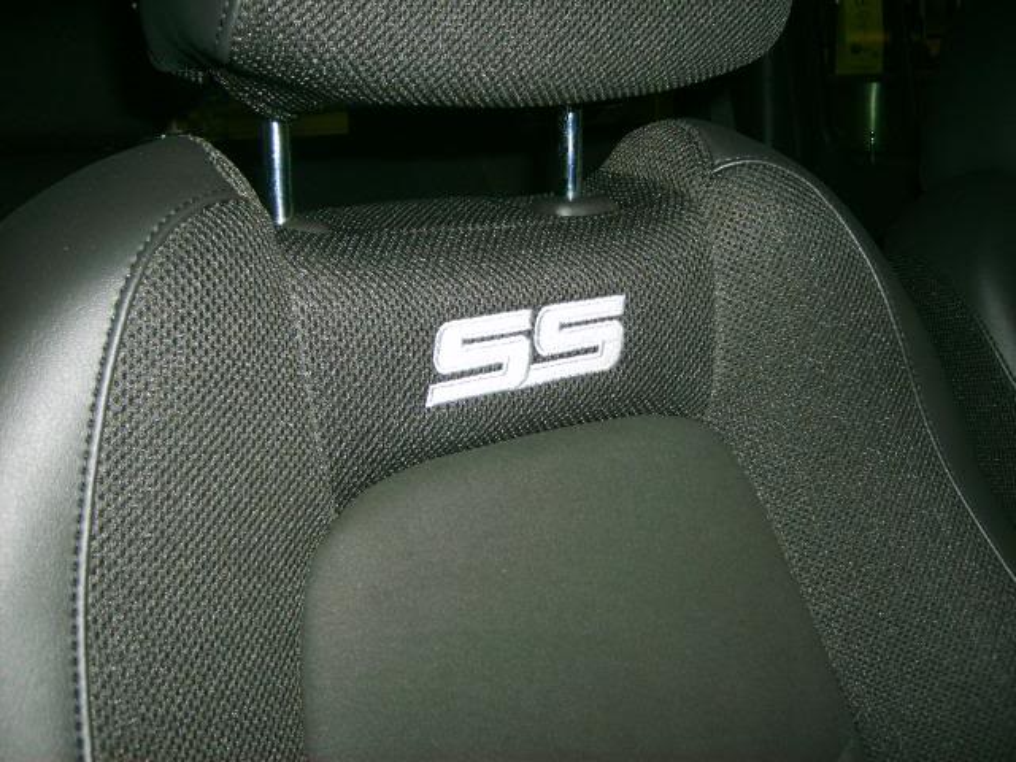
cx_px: 508
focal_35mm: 35
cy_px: 381
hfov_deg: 52.6
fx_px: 1027
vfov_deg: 40.7
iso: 100
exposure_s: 1/30
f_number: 2.8
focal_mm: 5.8
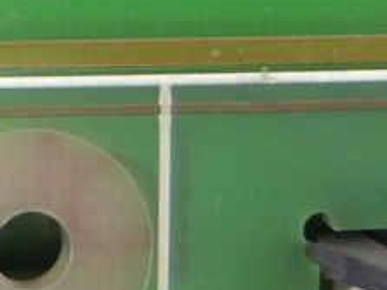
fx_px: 2034
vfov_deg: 7.7
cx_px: -479
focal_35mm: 182
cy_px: -326
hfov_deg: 9.8
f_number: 2
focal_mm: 6
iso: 360
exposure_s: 1/30
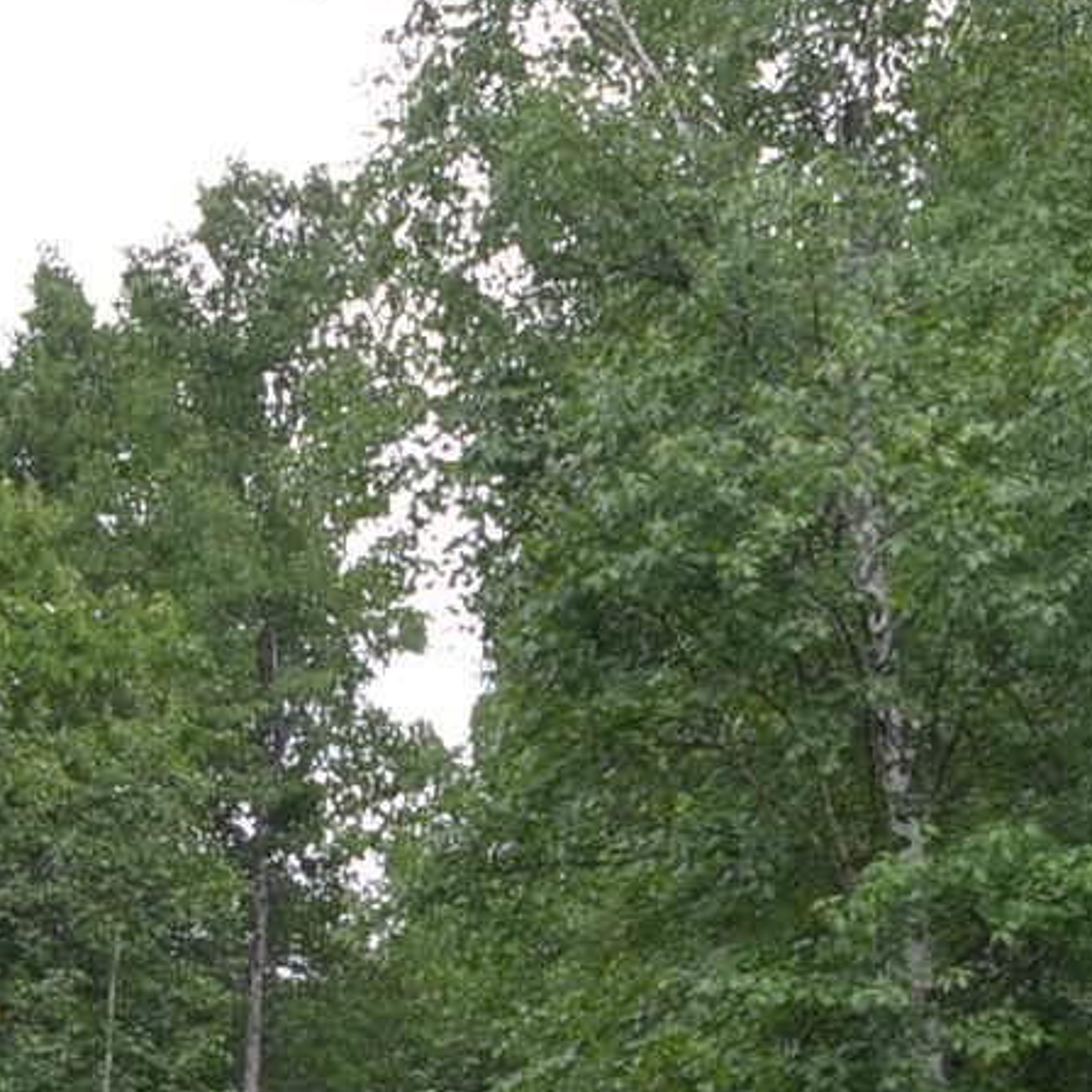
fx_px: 4997
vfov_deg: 12.1
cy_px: 1370
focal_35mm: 140
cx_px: 327
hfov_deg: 12.4
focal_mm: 20
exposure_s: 1/160
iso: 200
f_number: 6.3
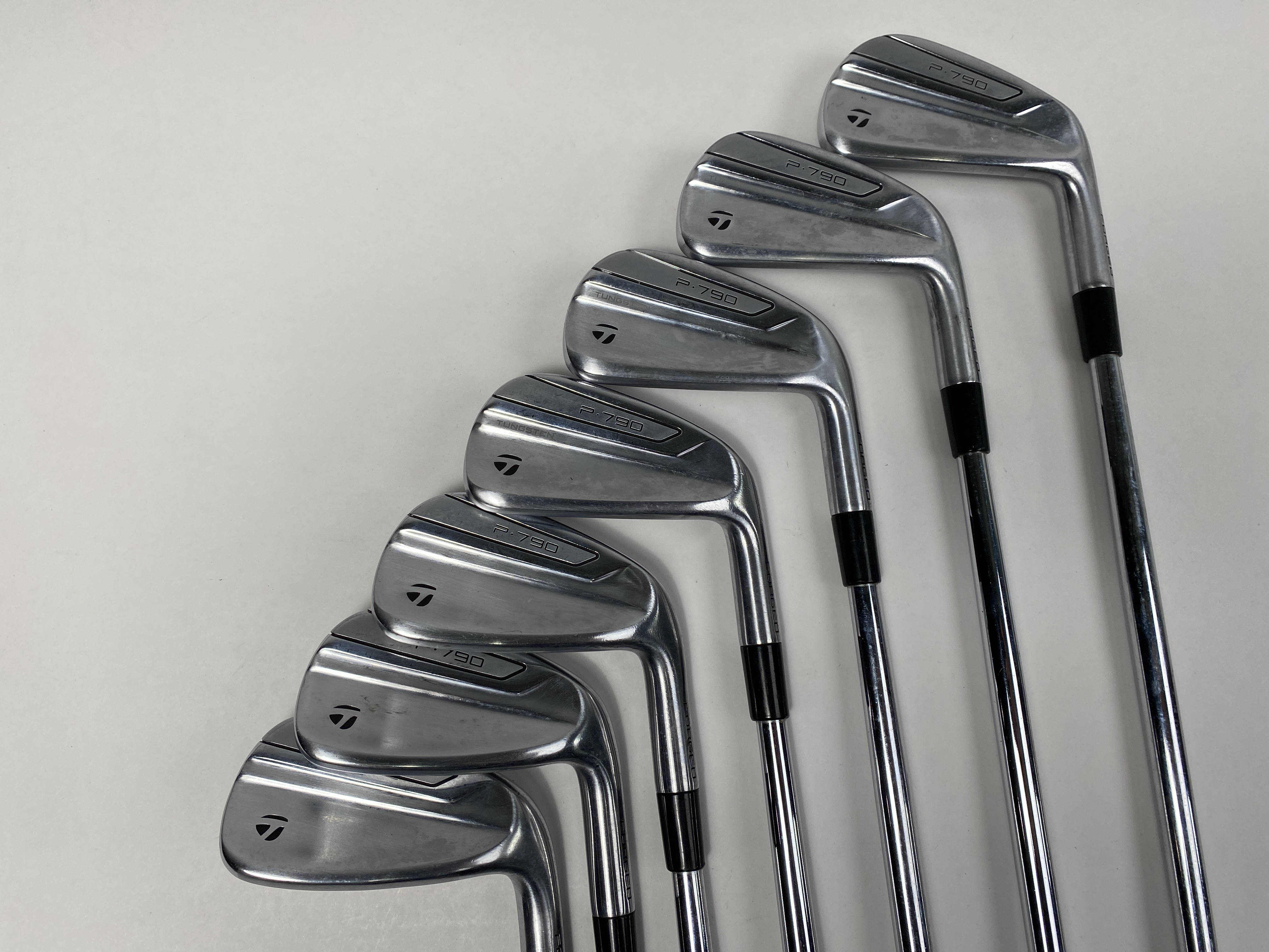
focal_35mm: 26
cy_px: 476
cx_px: 634
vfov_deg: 53.1
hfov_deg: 67.3
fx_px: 953
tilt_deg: -79.1
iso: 32
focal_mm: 4.25
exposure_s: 1/451
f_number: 1.8
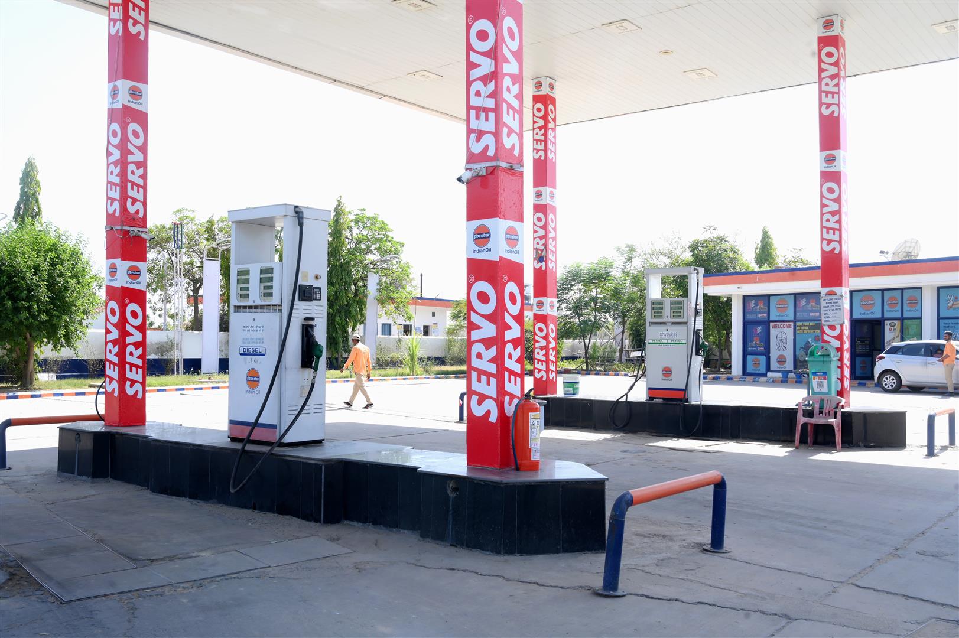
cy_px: 319
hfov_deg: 55.1
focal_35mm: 34
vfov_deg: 38.3
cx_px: 480
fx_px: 918
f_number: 10
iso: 200
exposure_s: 1/125
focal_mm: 34.5
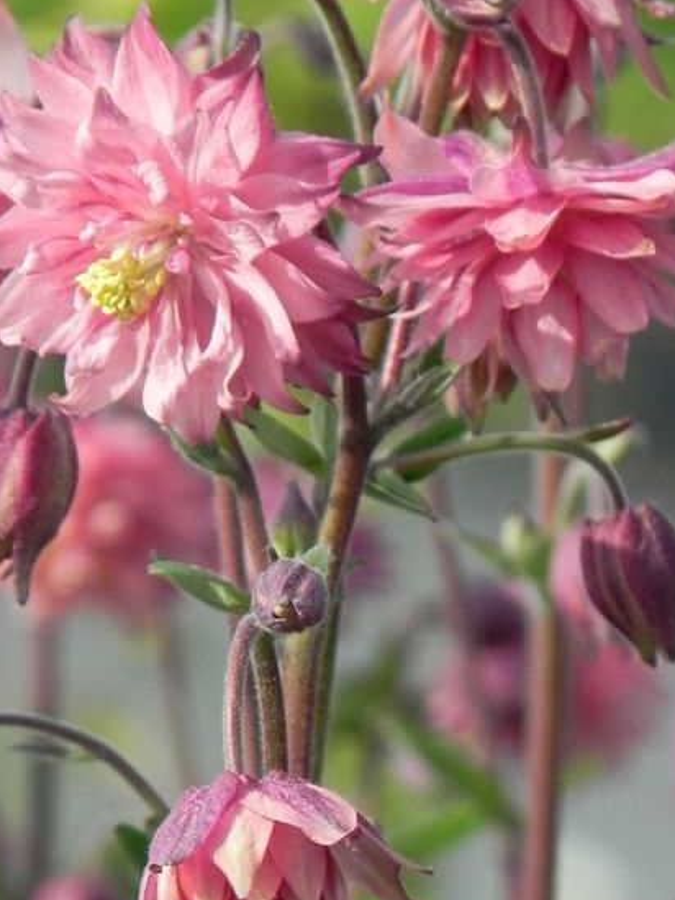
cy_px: 392
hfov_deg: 2.4
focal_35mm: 619
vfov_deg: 3.2
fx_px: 16087
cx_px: 216
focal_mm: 75.7
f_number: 5
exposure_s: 1/500
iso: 160
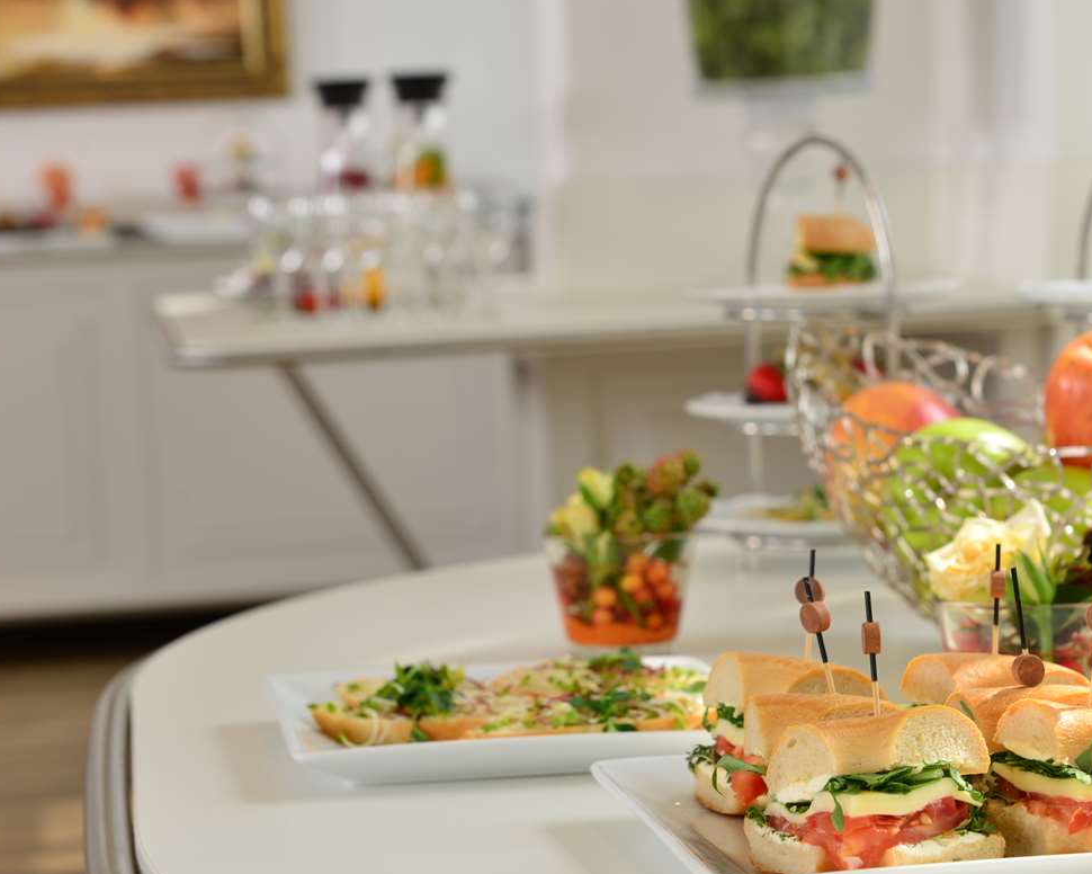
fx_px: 2909
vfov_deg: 17.1
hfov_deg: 21.3
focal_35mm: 90
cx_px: 616
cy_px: 417
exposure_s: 1/80
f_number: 8
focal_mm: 62
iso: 160
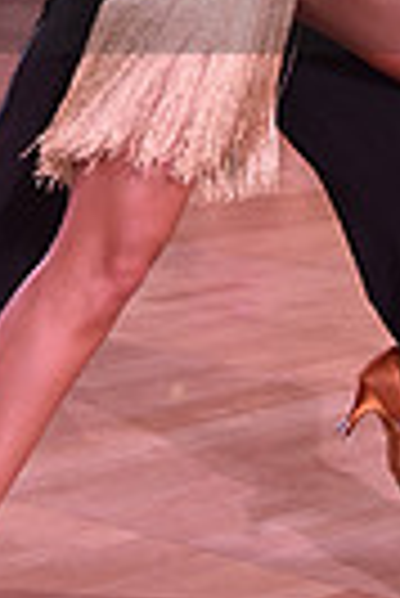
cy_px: -94
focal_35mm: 166
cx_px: 124
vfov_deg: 12.1
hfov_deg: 8.3
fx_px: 2759
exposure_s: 1/250
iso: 1250
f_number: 4.5
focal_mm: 38
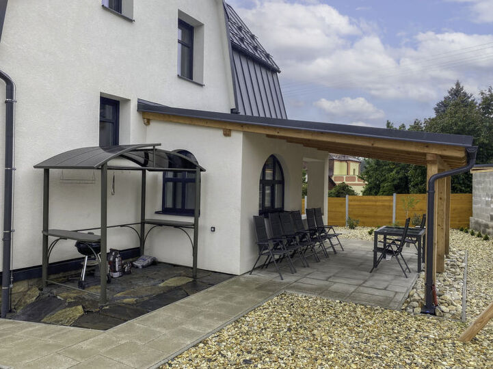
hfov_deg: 67.3
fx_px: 370
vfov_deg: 53.0
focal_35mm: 26
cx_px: 246
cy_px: 184
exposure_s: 1/240
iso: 32
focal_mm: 4.25
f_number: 1.8
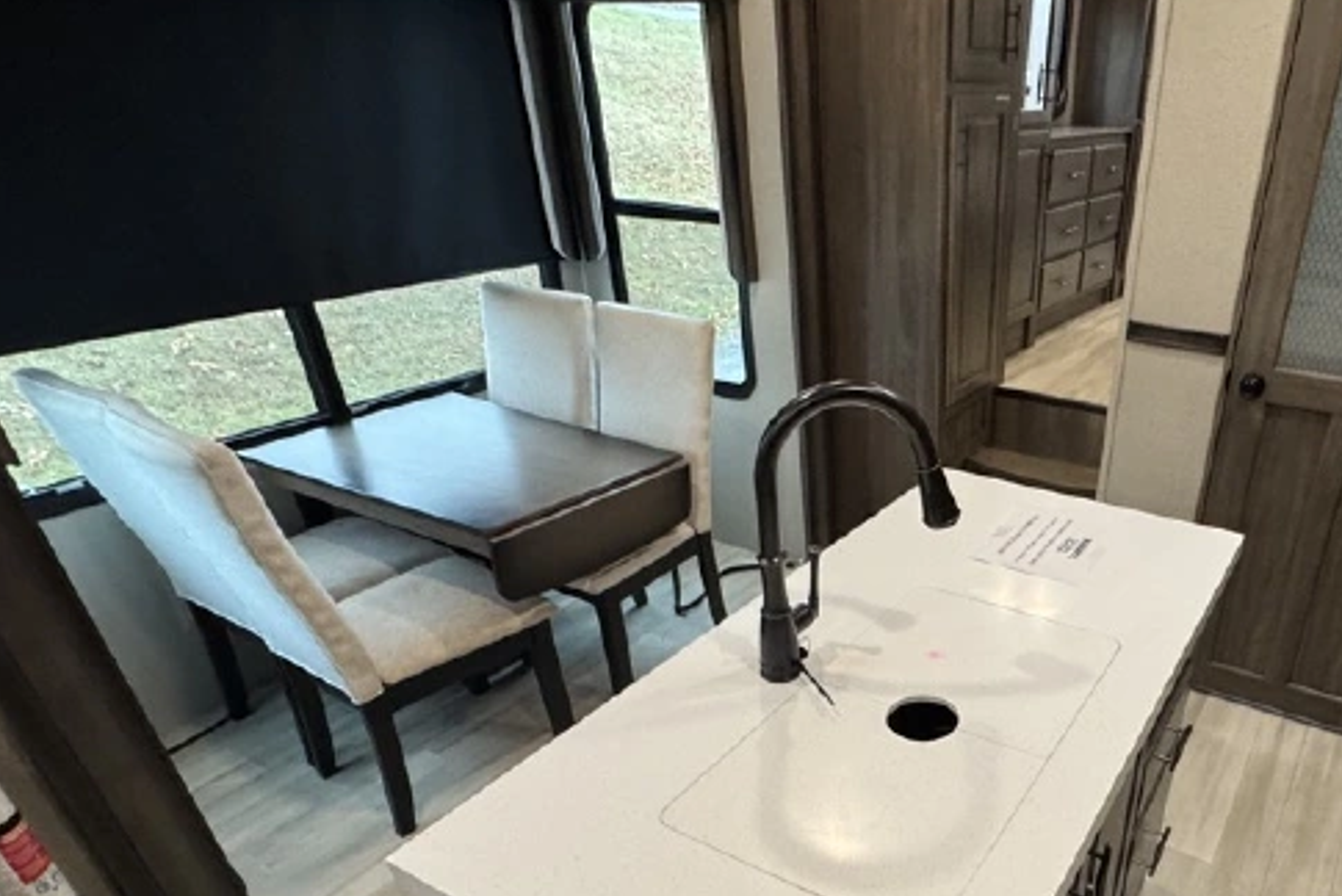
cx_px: 952
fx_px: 895
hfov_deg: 70.3
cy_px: 611
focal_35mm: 24
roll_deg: -2.3
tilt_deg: -30.8
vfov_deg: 52.0
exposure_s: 1/72
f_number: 2.2
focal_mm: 2.22
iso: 320
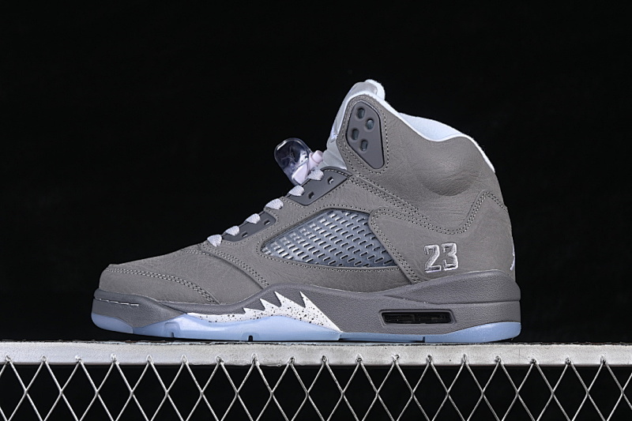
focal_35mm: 75
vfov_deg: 18.2
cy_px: 210
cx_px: 316
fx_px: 1316
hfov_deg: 27.0
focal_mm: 50
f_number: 7.1
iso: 160
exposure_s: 1/80
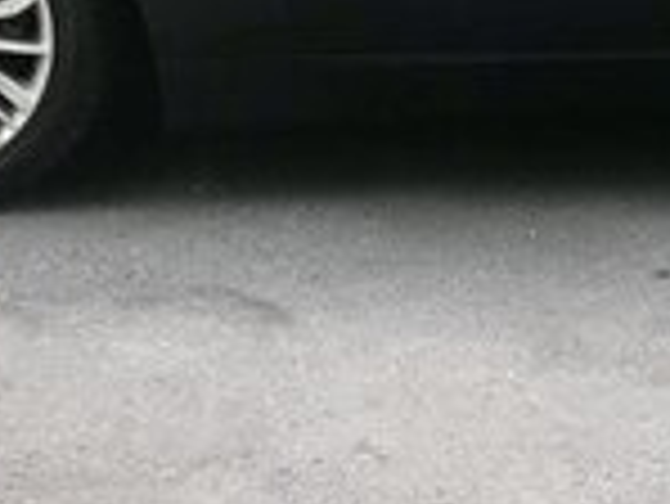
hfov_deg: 15.4
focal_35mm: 124
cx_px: 769
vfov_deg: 11.5
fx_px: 2402
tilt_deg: -6.9
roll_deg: -0.6
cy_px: -232
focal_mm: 3.99
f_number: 1.8
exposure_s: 1/160
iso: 40
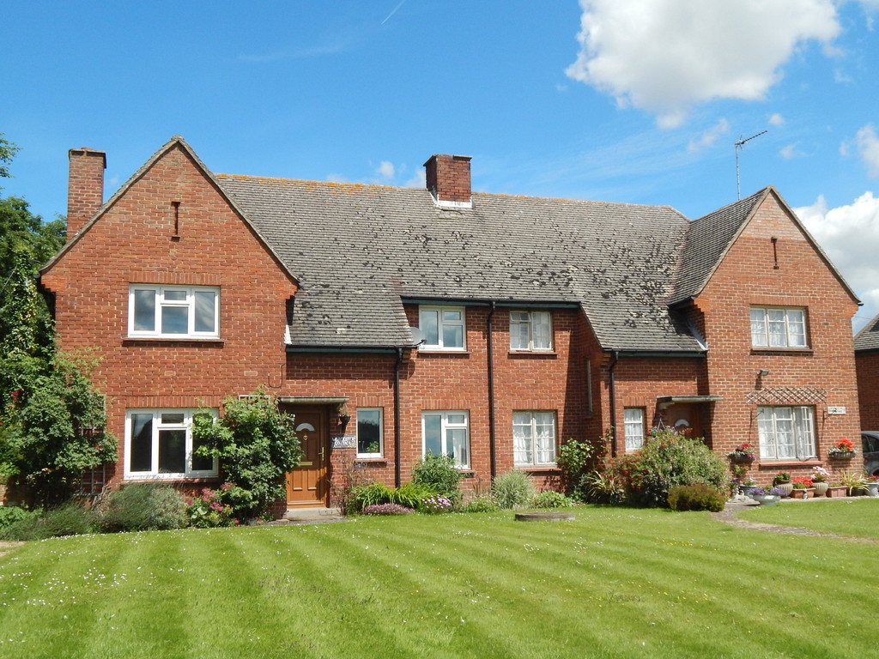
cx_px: 440
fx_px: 965
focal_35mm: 38
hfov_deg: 49.0
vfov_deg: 37.7
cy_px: 330
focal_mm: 6.8
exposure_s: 1/1000
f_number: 6.9
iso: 400
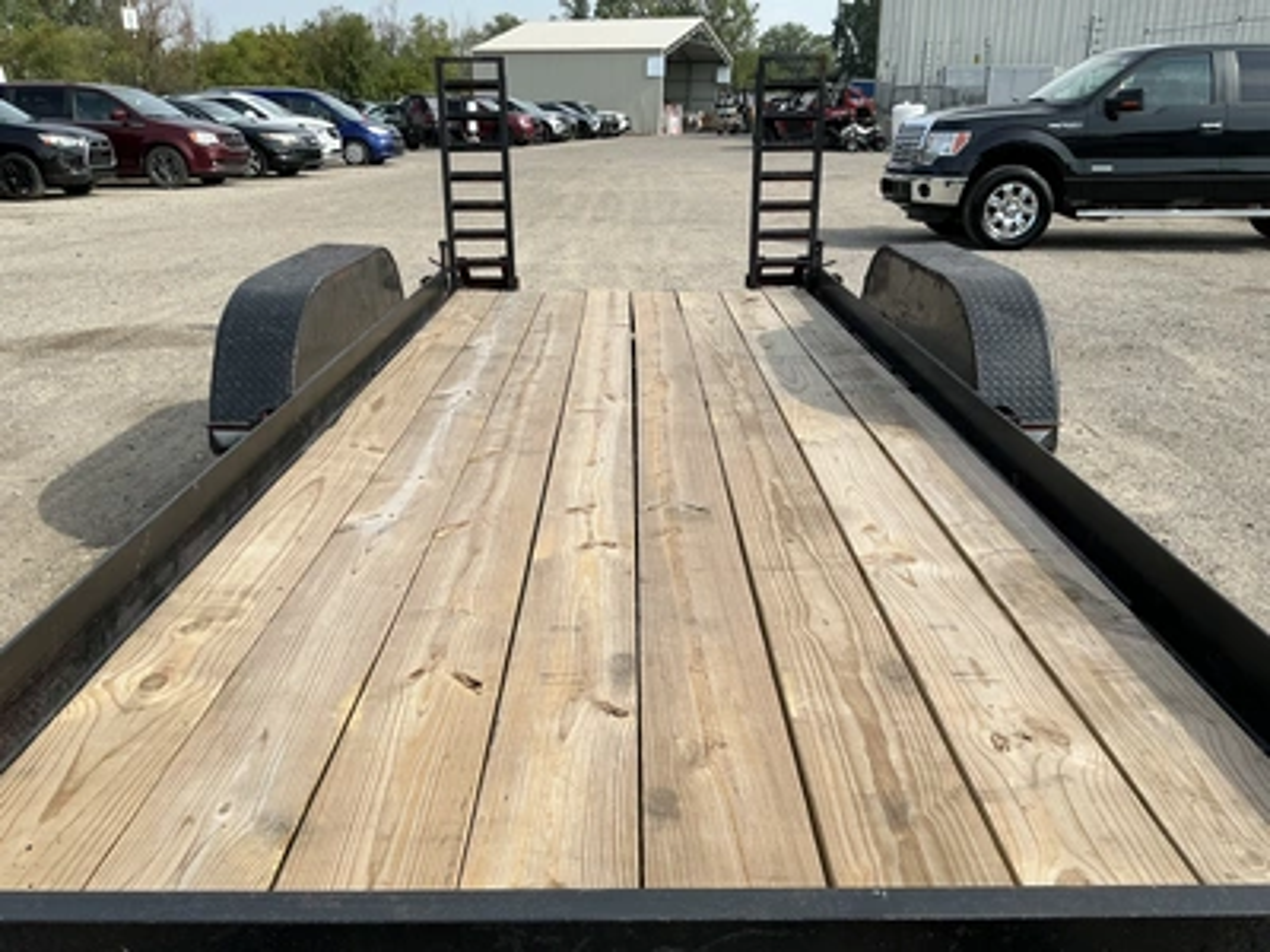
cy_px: 476
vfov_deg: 49.7
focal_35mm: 28
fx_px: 1027
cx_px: 635
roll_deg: +0.4
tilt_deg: -18.2
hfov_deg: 63.4
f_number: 1.8
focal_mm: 3
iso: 25
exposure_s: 1/1342
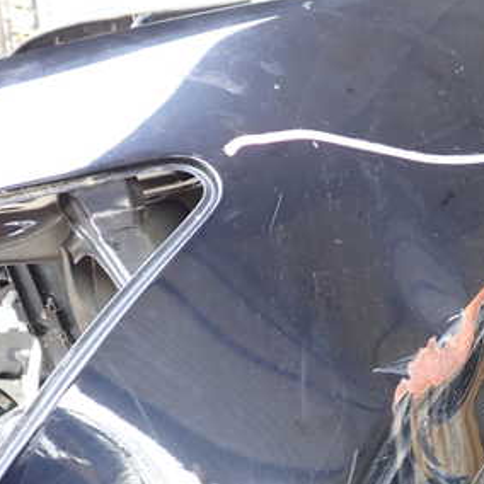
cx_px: 363
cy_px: 295
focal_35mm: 56
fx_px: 886
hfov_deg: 30.1
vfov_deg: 30.5
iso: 125
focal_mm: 5.4
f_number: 2.3
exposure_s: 1/60
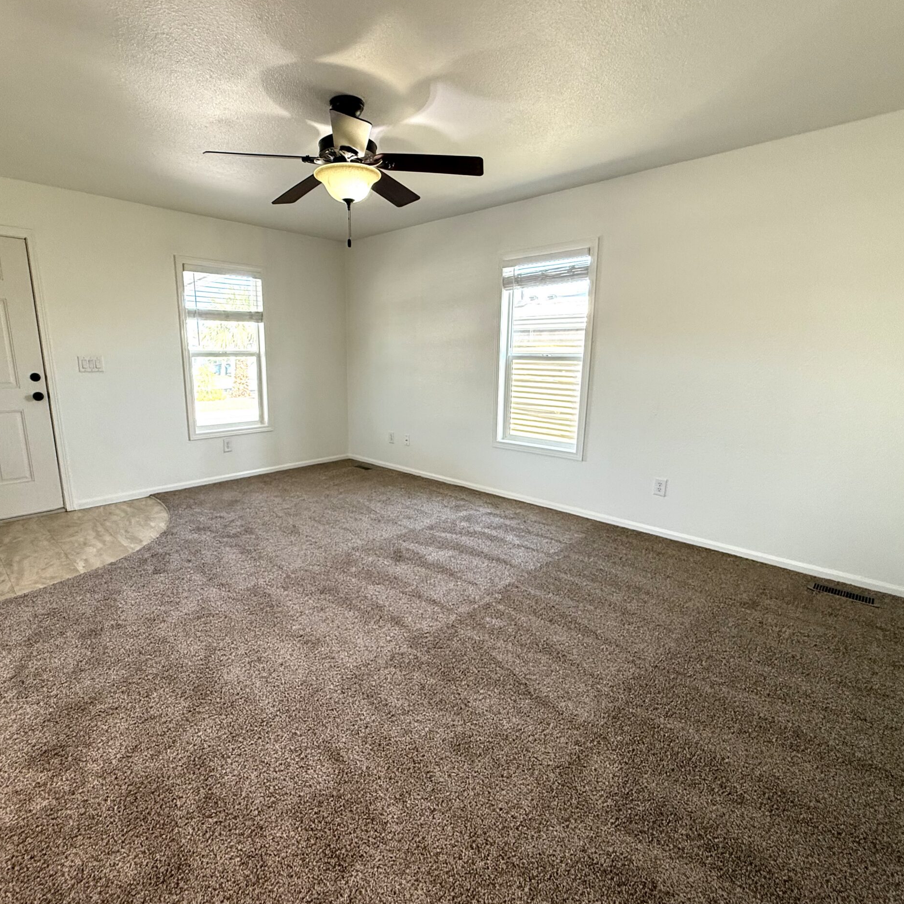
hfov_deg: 83.8
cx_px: 414
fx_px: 502
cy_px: 452
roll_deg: -0.1
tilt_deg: -10.7
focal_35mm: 17
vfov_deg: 84.0
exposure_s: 1/120
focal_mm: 2.22
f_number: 2.2
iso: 200
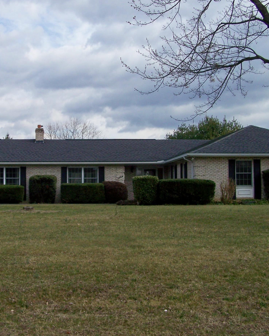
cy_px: 134
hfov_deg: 25.2
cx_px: 78
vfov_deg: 31.4
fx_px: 597
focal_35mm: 60
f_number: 4
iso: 64
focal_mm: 6.3
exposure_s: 1/500
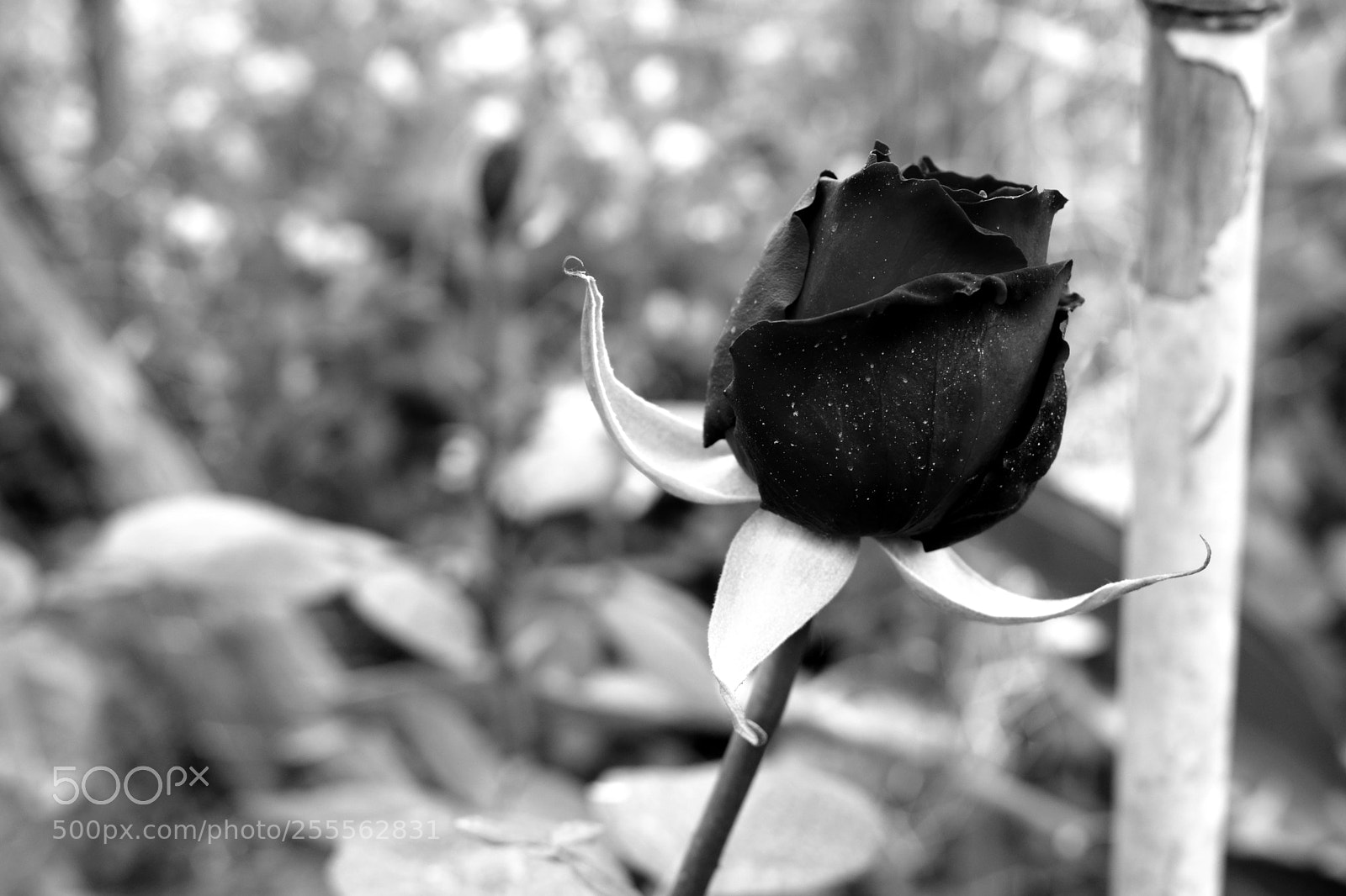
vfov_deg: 30.8
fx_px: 1626
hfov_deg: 45.0
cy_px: 448
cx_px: 673
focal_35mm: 44
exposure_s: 1/200
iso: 400
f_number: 7.1
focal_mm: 29
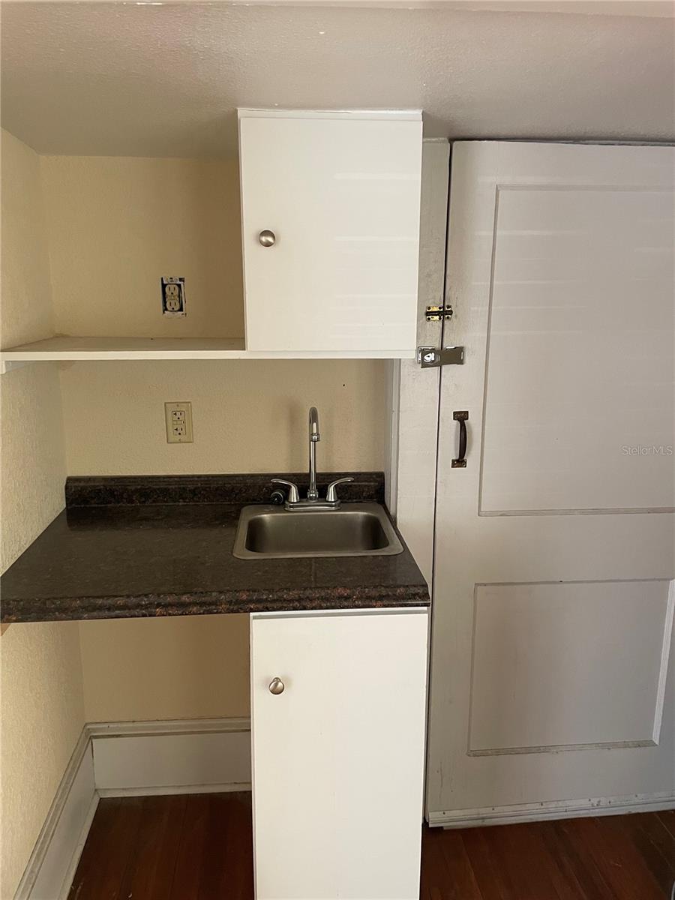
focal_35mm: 26
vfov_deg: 67.3
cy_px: 450
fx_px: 676
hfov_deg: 53.1
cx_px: 338
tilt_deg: -10.4
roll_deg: +0.2
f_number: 1.6
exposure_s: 1/60
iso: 250
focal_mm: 4.2
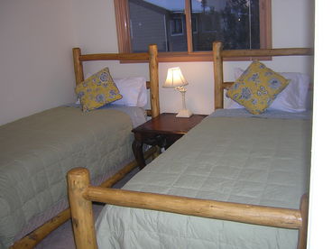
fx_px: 345
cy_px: 124
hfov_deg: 51.4
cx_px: 166
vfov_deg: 39.7
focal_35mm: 36
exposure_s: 1/60.1
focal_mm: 4.7
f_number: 2.6
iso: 127
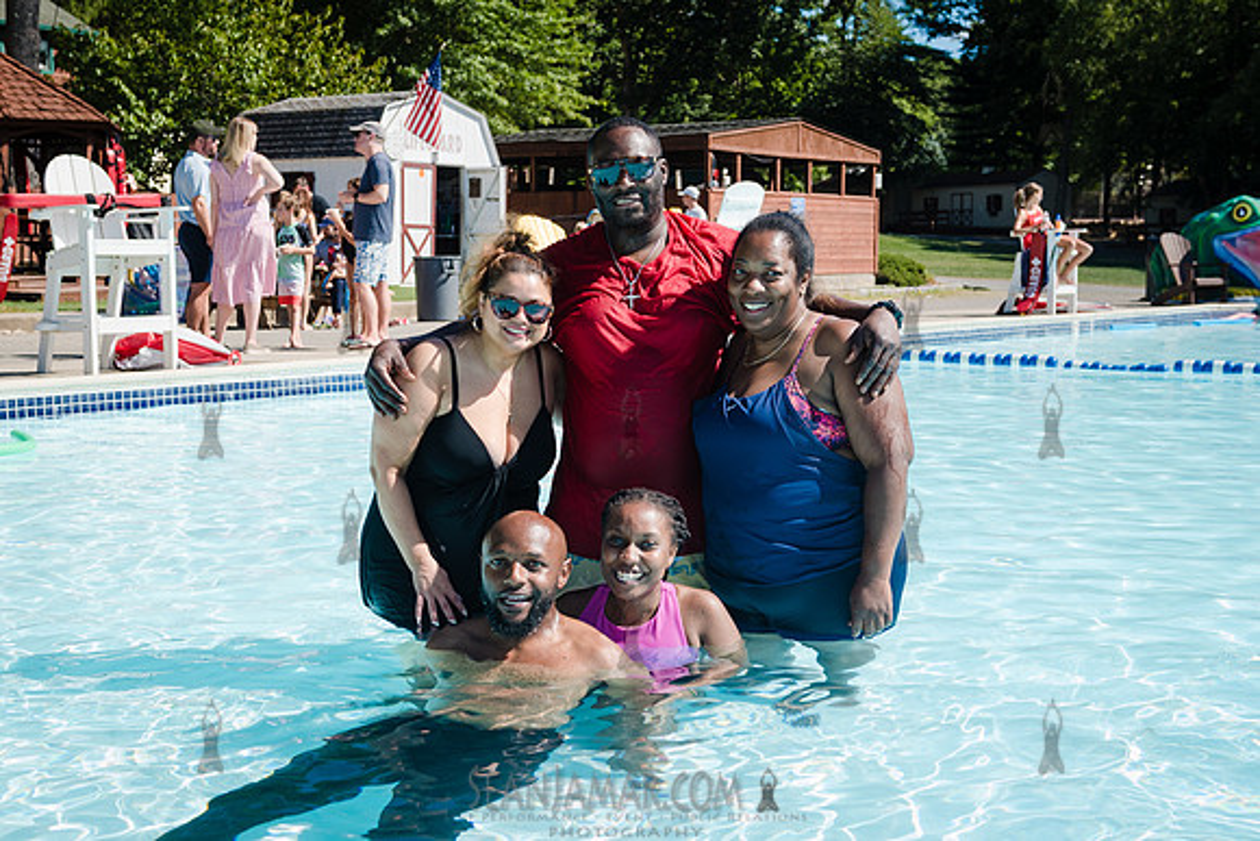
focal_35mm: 48
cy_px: 440
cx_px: 628
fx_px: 1664
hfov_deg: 41.5
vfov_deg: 28.4
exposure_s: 1/1250
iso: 200
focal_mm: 36
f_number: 4.5
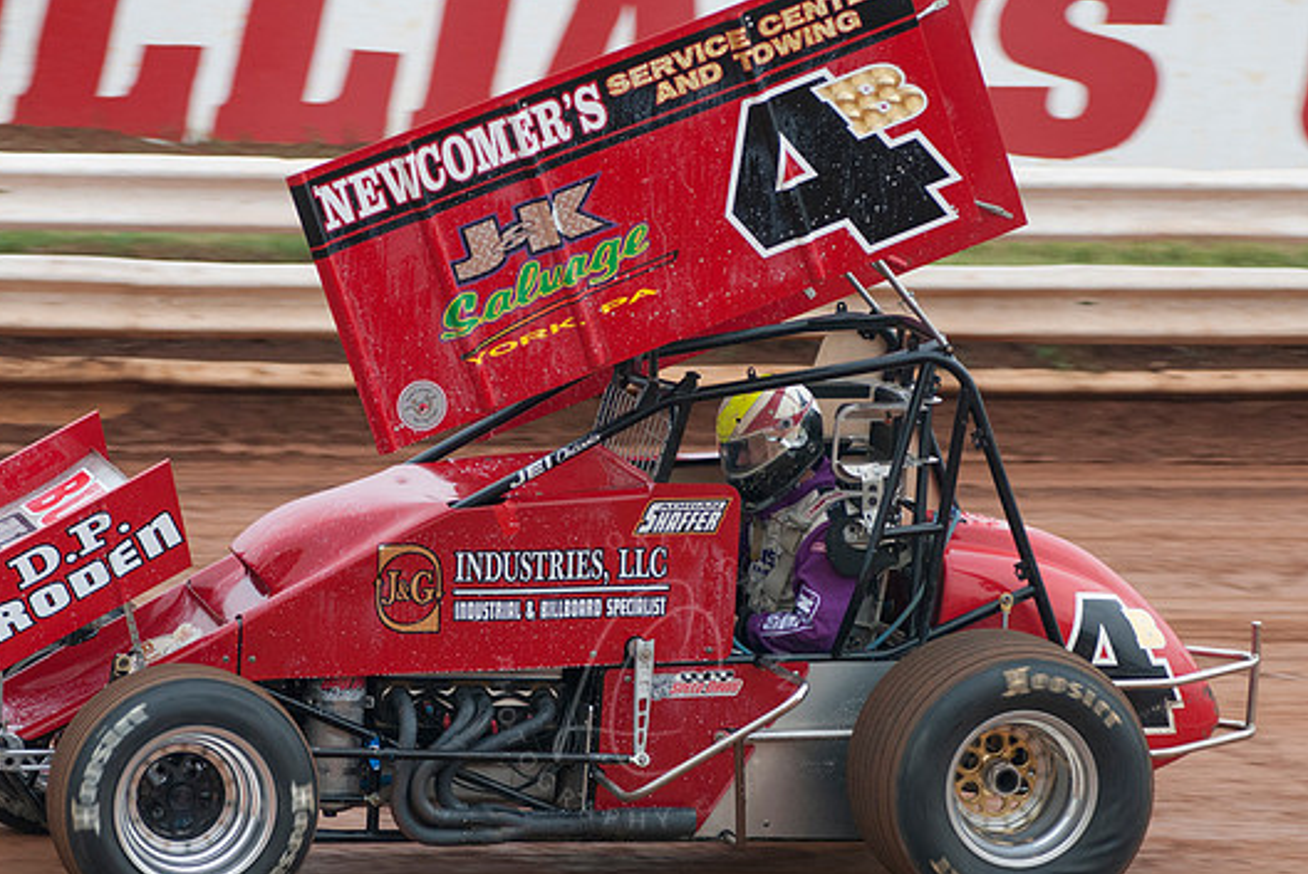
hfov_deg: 10.0
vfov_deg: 6.7
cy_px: 448
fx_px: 7491
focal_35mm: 206
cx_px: 642
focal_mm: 125
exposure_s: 1/320
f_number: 4
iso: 400
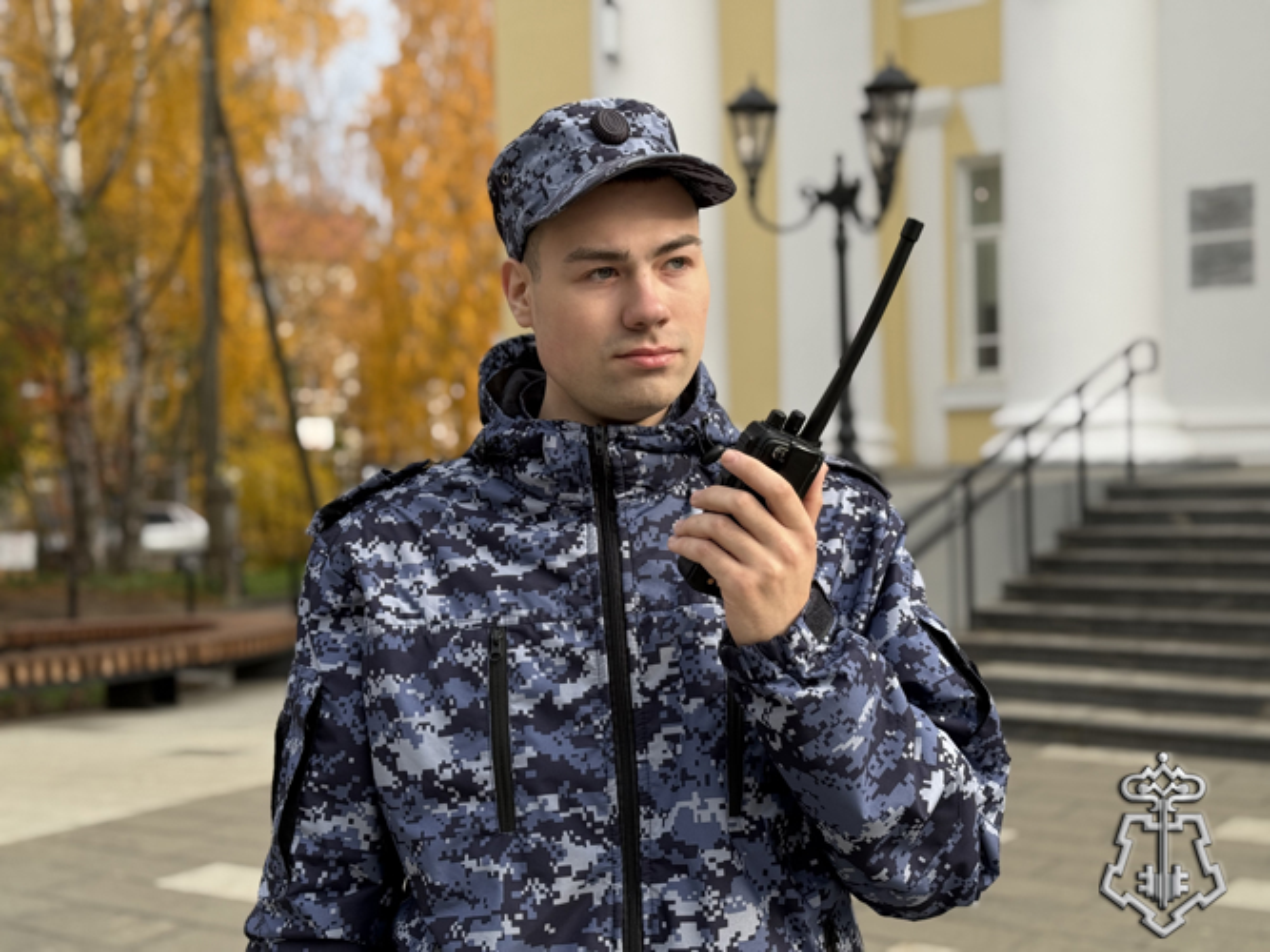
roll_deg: +1.7
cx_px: 635
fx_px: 1761
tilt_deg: -0.1
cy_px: 476
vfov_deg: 30.3
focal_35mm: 48
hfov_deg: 39.7
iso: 64
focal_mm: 6.76
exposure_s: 1/939
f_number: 1.78
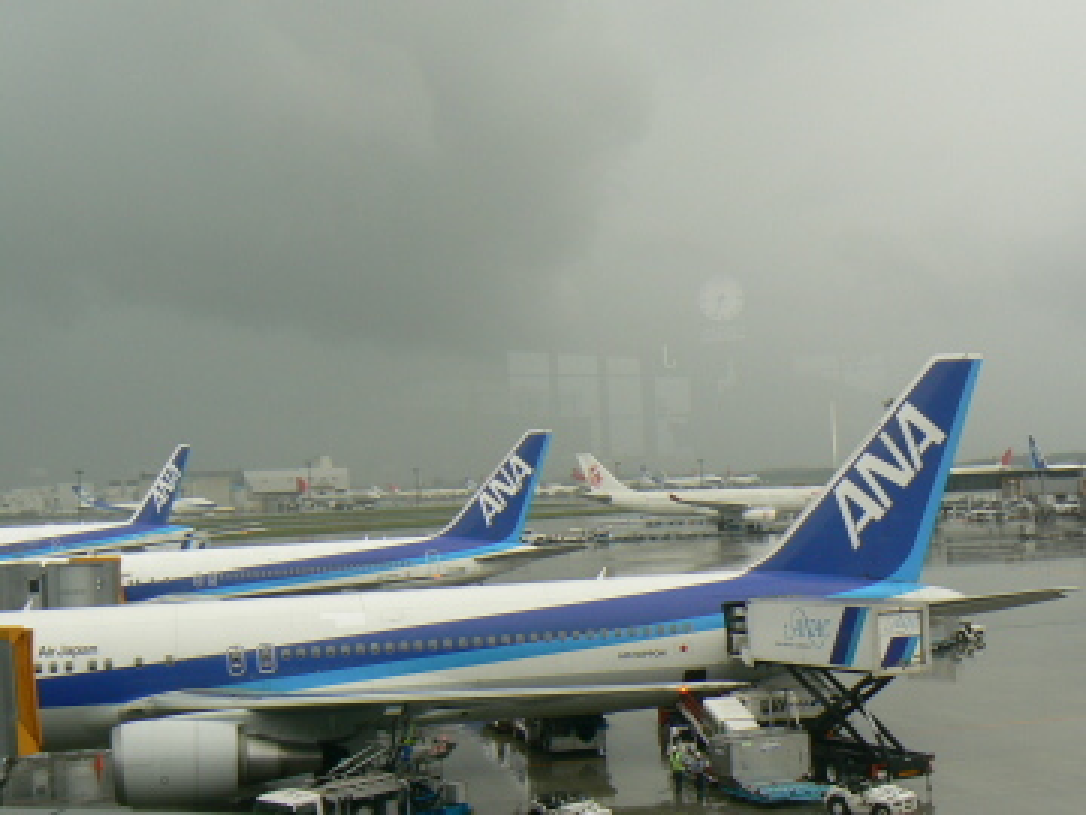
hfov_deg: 34.9
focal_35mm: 55
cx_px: 543
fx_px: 1726
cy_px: 408
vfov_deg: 26.6
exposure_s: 1/80
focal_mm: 6.7
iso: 80
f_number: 4
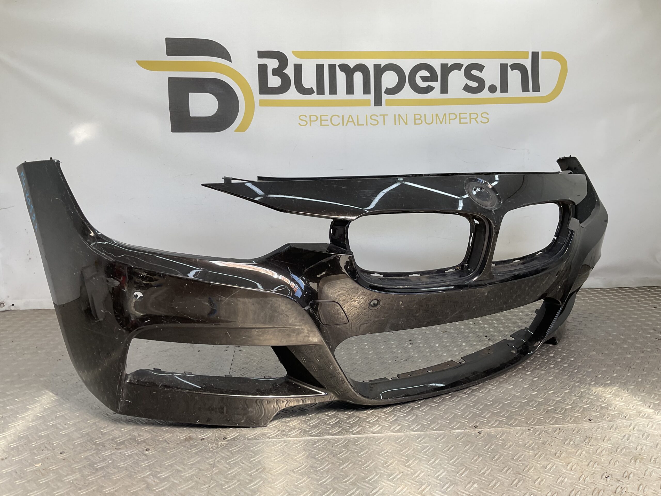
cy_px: 248
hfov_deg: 61.7
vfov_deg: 48.2
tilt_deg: -9.2
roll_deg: -1.3
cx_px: 330
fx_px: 554
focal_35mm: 29
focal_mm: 3
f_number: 1.8
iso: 16
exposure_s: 1/194
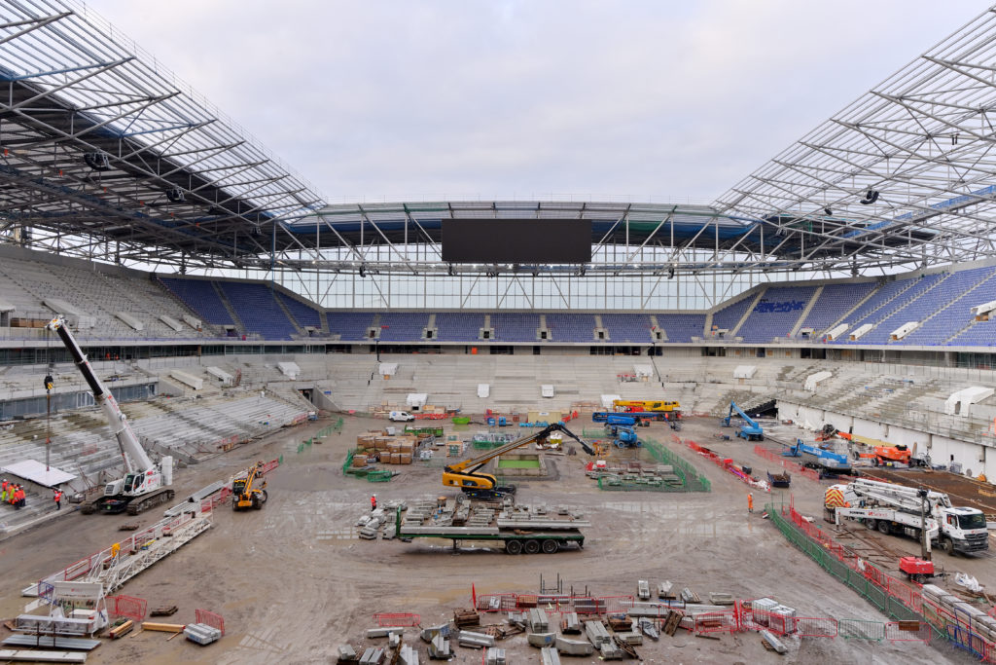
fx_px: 664
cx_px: 498
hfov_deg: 73.7
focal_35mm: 24
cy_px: 332
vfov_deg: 53.1
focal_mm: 24
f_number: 8
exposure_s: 1/200
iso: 1000
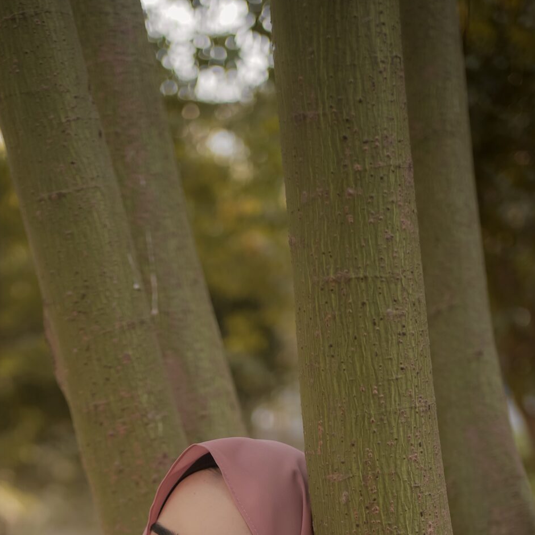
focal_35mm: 81
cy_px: 676
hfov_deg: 21.3
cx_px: 162
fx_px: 1416
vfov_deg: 19.8
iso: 125
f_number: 1.8
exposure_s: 1/200
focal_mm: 35
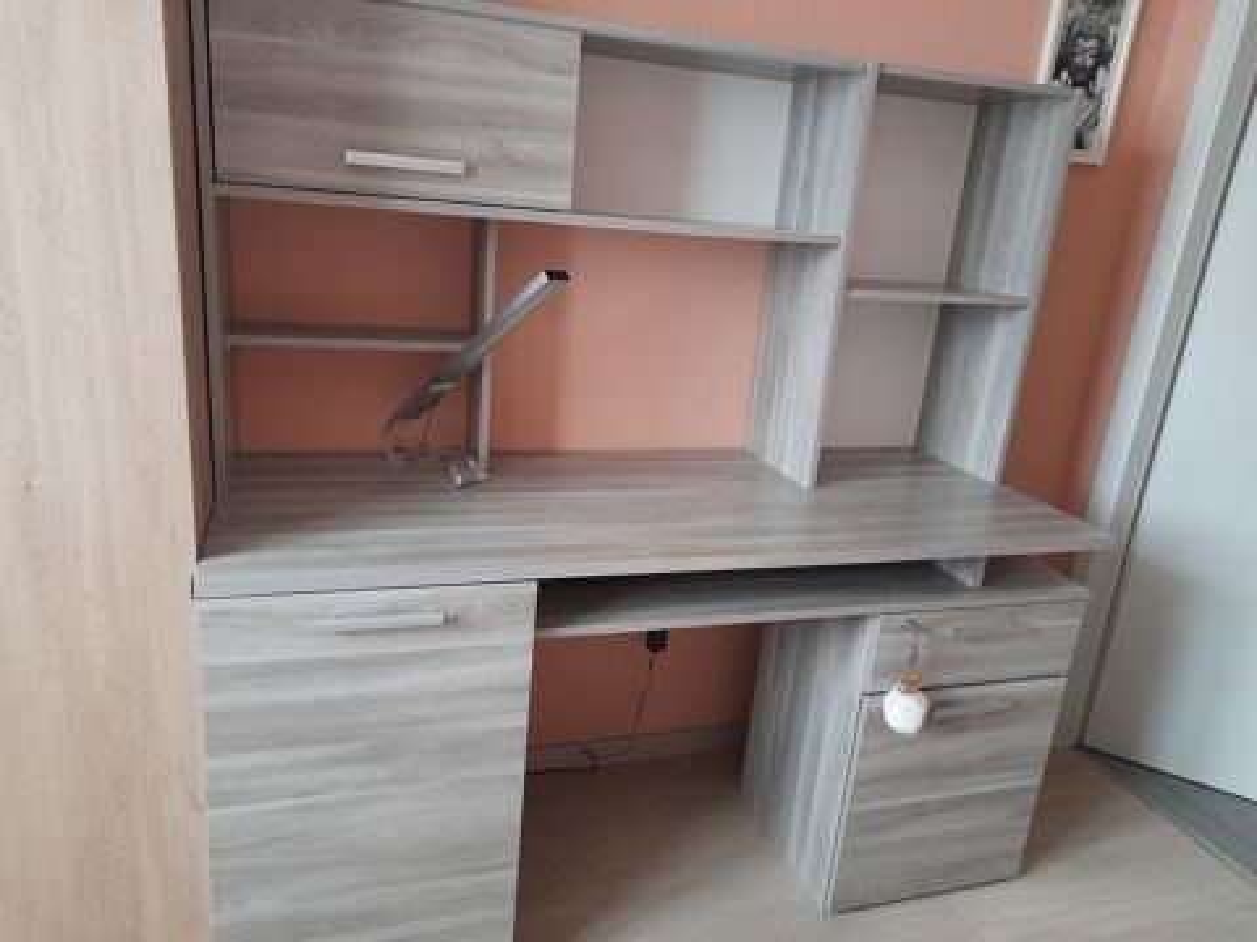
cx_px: 628
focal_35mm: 25
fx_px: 908
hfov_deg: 69.4
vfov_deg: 54.9
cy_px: 471
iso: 400
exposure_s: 1/30
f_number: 2
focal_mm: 4.6
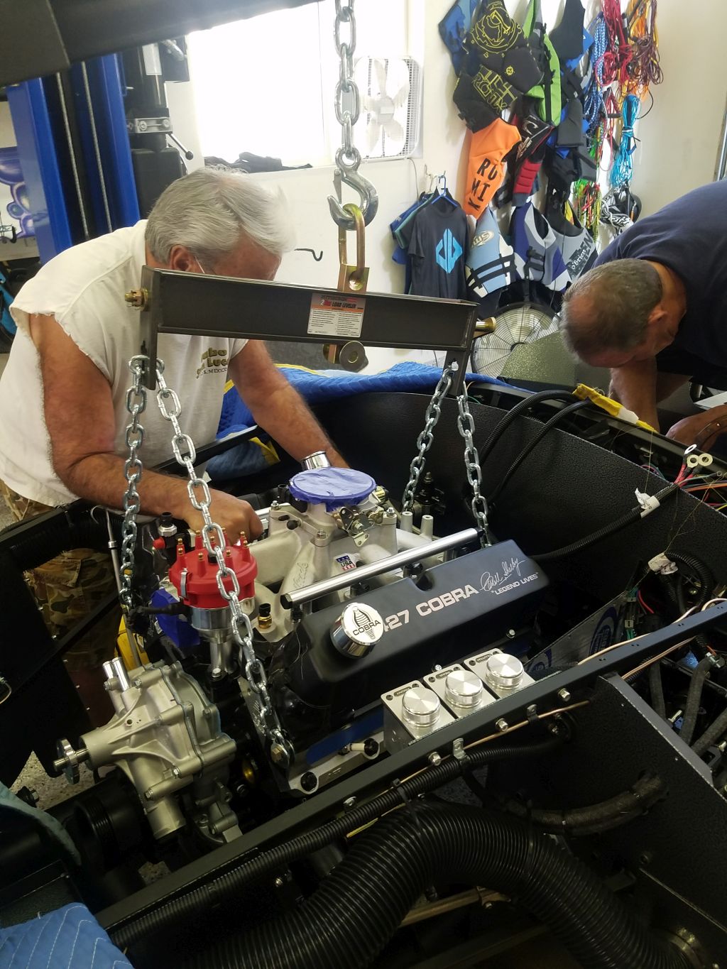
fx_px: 728
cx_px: 364
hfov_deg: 53.1
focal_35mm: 26
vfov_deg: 67.3
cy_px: 484
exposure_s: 1/40
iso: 160
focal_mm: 4.2
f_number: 1.7
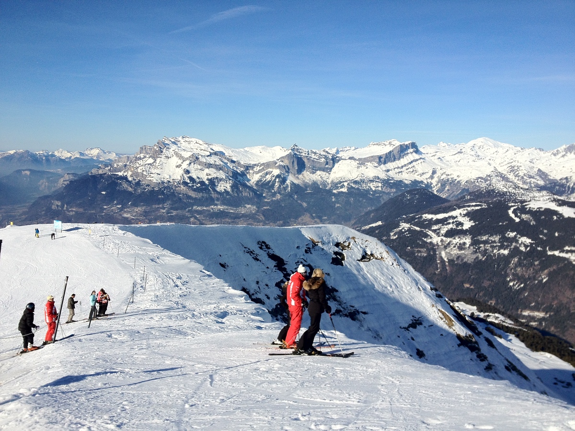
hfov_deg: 52.6
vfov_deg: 40.7
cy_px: 216
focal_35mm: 35
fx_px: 581
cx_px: 288
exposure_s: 1/3247
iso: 64
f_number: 2.4
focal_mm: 4.28
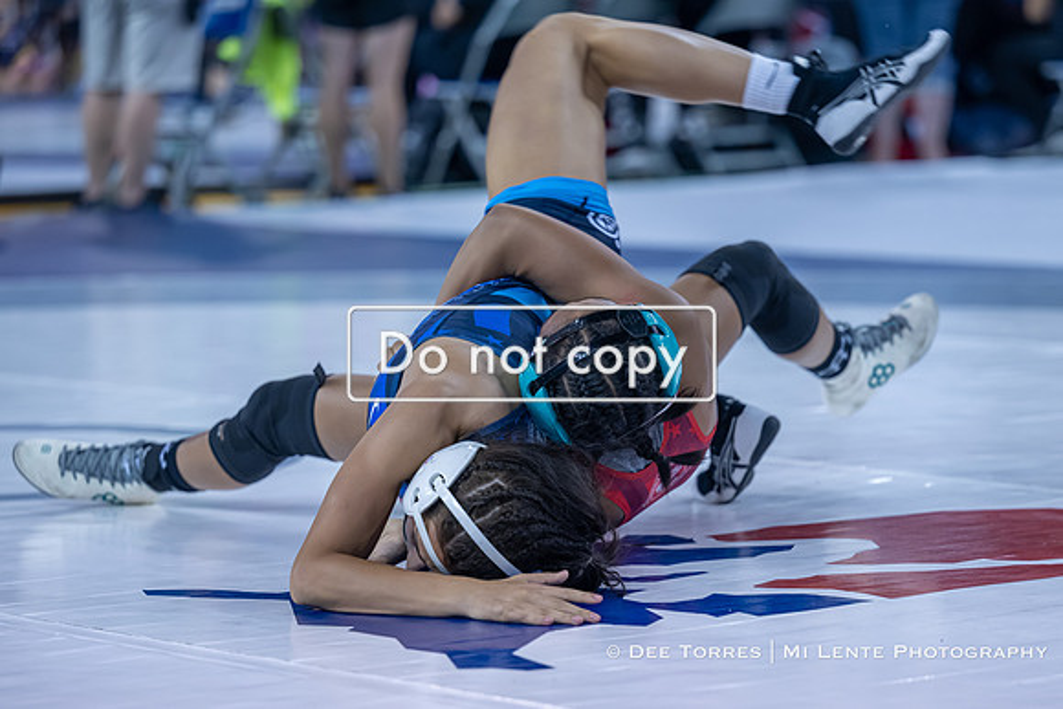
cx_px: 558
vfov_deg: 9.2
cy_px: 438
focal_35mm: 149
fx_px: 4409
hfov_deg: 13.7
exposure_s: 1/800
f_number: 2.8
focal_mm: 120
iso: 1000
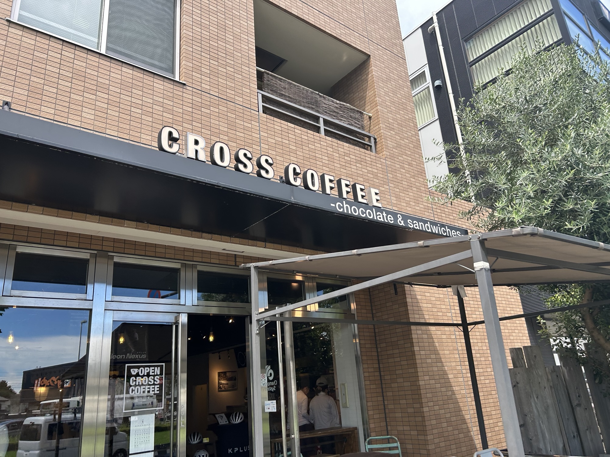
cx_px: 305
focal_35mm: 26
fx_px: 458
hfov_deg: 67.3
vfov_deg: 53.1
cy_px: 228
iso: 50
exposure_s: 1/909
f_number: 1.5
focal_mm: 5.7
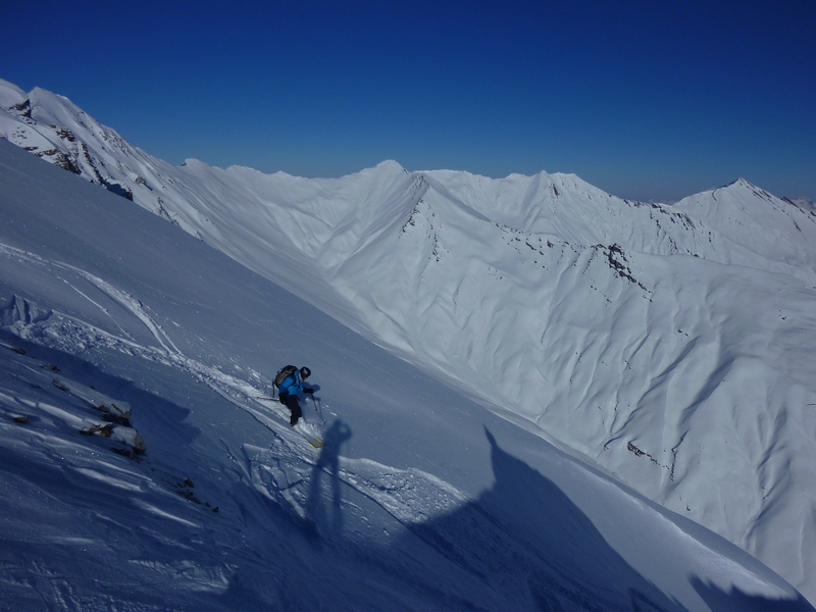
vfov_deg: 54.9
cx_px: 408
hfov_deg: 69.4
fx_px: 589
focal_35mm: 25
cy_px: 306
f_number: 10
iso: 80
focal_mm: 4.5
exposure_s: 1/640
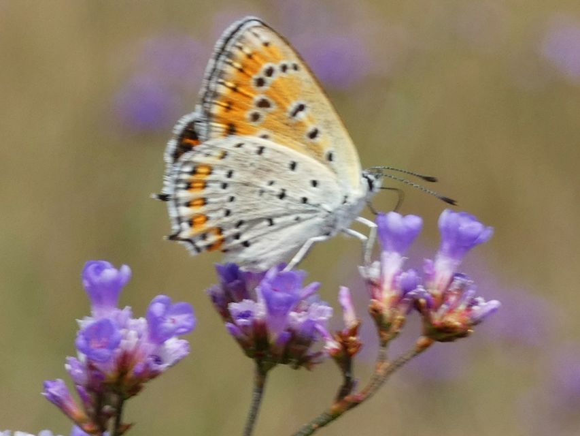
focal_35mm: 189
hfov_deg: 10.5
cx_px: 290
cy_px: 218
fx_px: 3167
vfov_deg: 7.9
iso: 80
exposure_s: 1/160
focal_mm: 33.9
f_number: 5.5
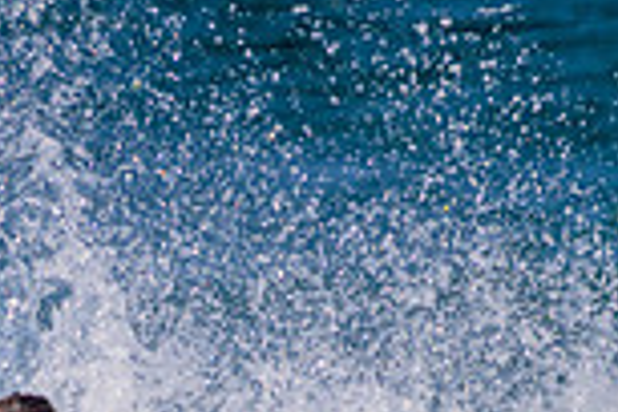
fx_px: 52045
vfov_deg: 0.5
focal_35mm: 3032
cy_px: 745
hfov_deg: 0.7
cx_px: -40
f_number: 11
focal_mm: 800
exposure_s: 1/1600
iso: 560
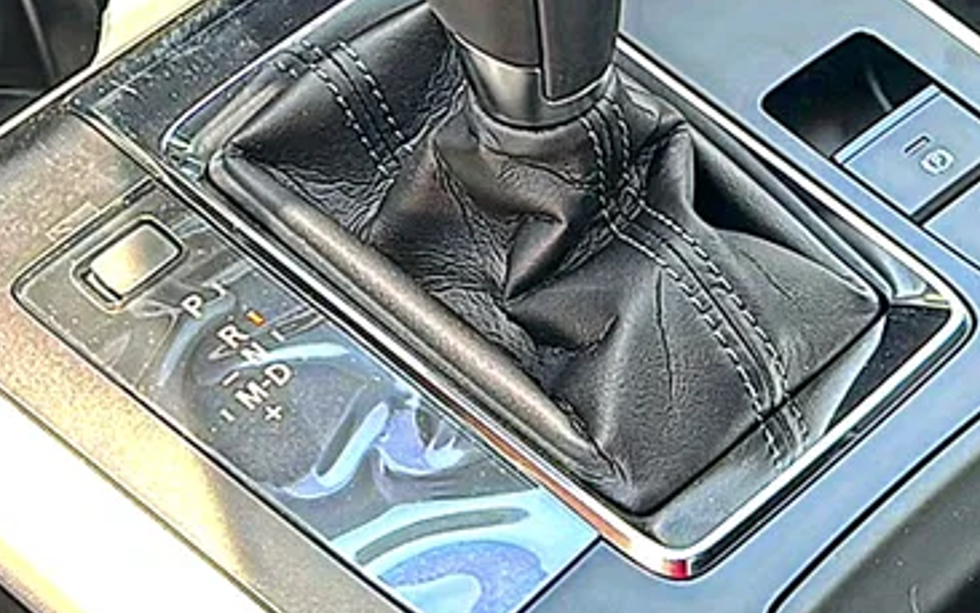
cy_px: 157
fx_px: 2057
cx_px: 527
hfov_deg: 26.8
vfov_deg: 16.9
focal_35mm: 77
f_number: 1.78
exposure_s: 1/157
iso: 64
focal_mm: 6.86
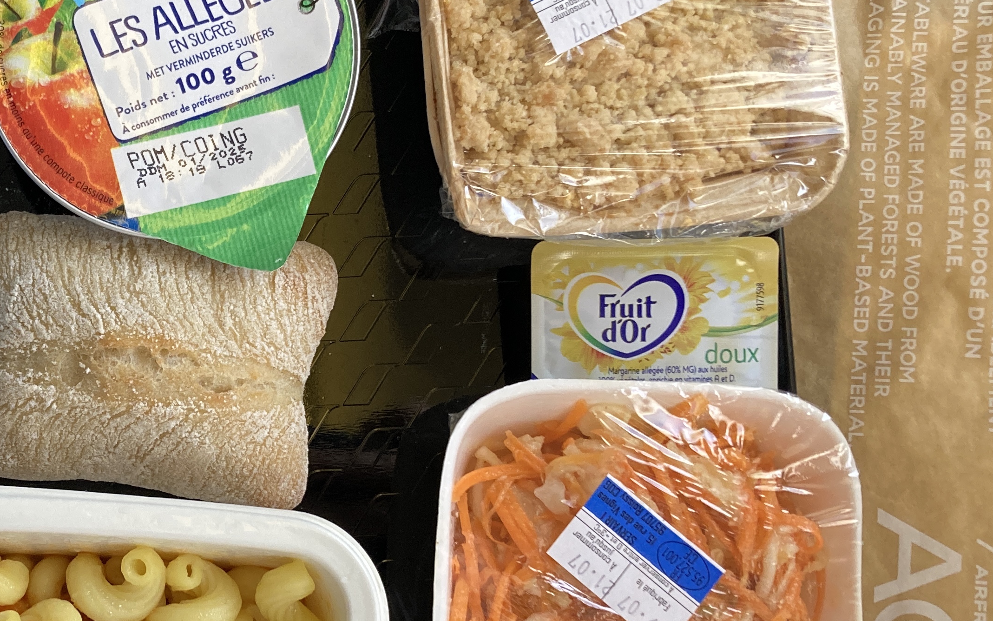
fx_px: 1516
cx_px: 210
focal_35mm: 56
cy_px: 325
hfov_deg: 35.2
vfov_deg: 23.1
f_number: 1.8
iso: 80
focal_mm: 3.99
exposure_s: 1/113
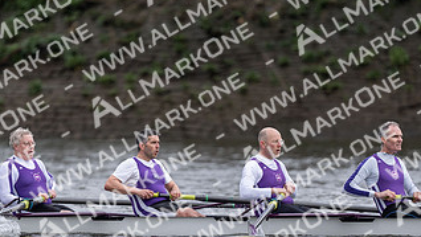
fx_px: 12806
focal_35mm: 1147
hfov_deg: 1.9
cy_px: 205
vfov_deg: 1.1
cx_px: 214
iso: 400
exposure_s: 1/1250
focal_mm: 600
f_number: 4
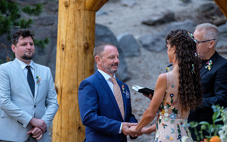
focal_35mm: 170
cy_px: 72
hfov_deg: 12.3
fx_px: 1052
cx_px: 114
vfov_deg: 7.7
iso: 1000
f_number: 2.8
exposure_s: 1/240
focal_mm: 110.6
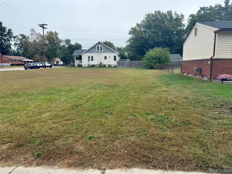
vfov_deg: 56.8
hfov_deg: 71.6
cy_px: 87
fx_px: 161
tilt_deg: -7.4
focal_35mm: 24
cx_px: 116
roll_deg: +0.4
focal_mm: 6.76
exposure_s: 1/2445
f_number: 1.78
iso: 100
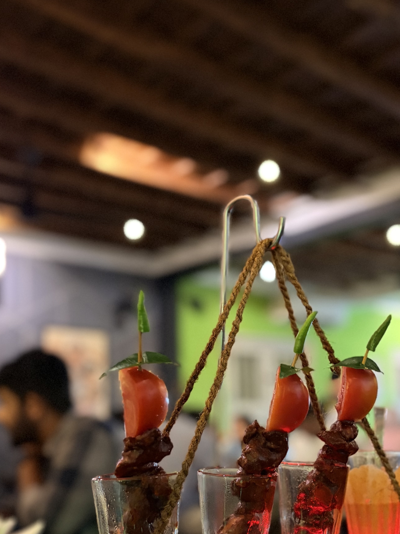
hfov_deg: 33.2
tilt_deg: +3.8
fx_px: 663
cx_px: 272
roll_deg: +2.0
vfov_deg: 42.6
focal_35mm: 43
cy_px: 395
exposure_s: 1/17
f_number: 1.6
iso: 800
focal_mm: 5.96
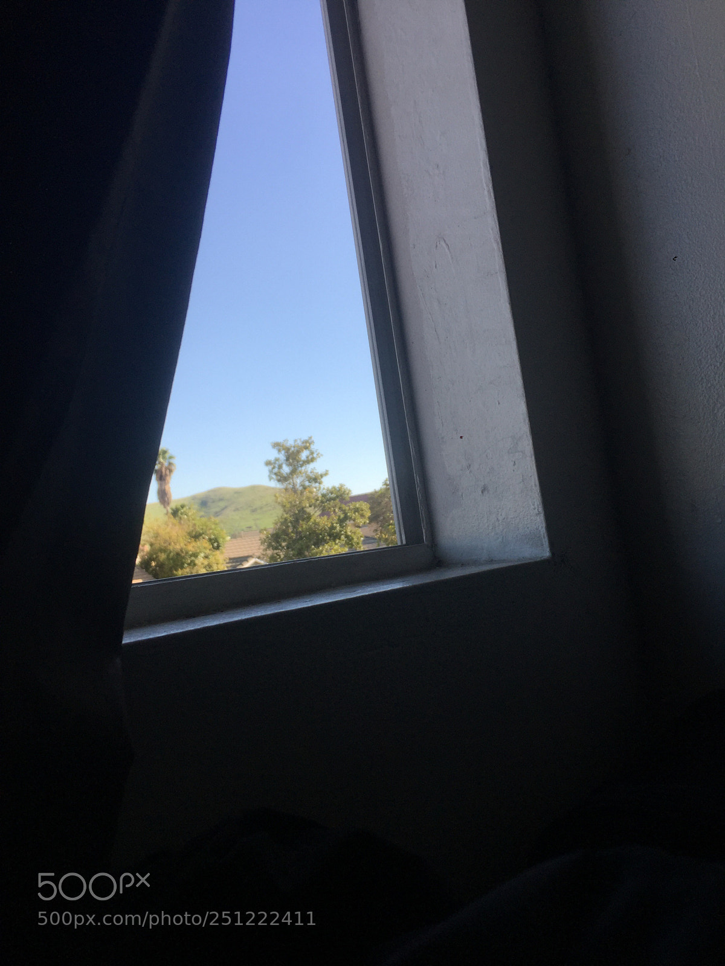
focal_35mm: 29
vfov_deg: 61.7
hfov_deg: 48.2
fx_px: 810
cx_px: 362
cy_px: 483
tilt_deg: +4.4
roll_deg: +7.0
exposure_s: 1/791
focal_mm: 4.15
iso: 32
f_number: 2.2
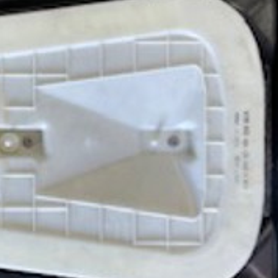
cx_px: 66
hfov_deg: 24.7
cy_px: 119
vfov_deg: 25.0
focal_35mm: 69
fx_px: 627
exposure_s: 1/50
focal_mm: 3
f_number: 1.8
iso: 200
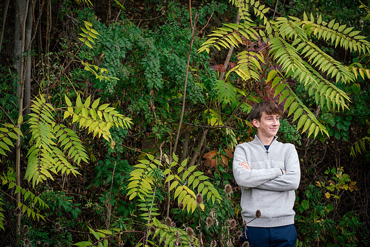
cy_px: 124
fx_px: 884
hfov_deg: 23.6
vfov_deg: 15.9
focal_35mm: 86
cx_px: 183
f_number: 3.5
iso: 640
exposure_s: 1/50
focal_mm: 85
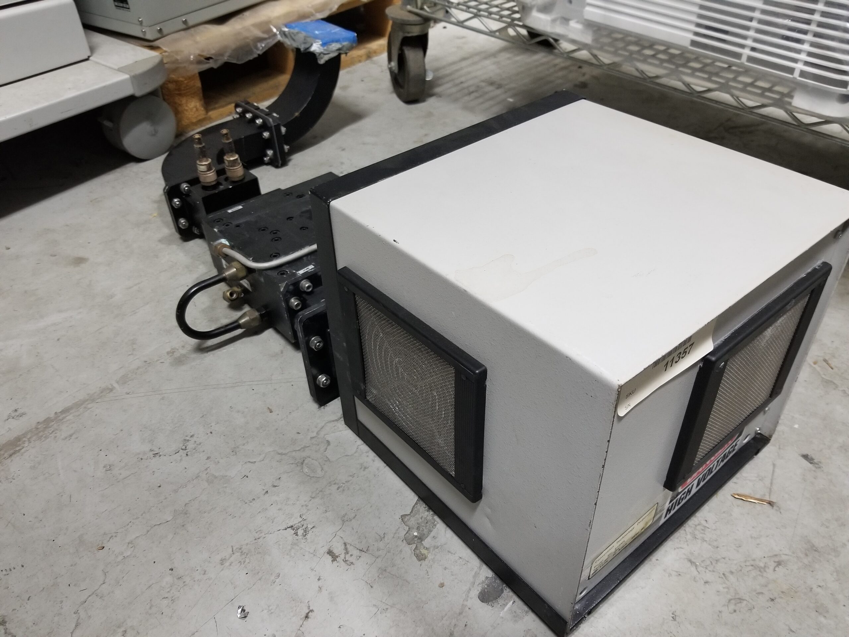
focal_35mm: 26
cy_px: 318
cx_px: 424
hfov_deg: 67.3
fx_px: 638
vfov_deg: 53.1
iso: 200
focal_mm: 4.25
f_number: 1.7
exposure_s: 1/15
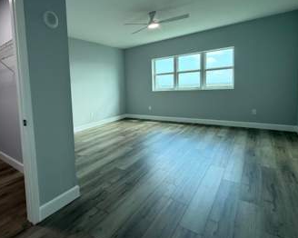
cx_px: 89
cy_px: 102
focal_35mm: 20
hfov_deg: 76.6
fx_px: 176
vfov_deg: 67.7
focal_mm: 2.22
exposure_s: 1/120
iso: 160
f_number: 2.2
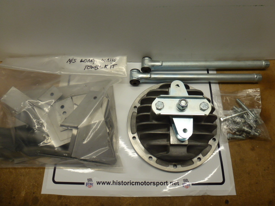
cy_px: 103
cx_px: 138
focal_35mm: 24
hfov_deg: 71.6
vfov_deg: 56.8
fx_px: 191
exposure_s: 1/80
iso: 100
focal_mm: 4.3
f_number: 3.3
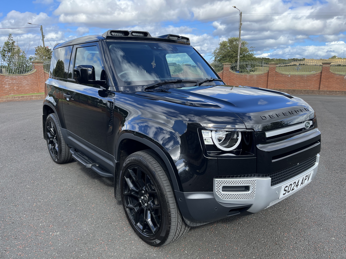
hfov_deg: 67.3
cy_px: 130
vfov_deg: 53.1
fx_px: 260
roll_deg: -0.3
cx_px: 173
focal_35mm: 26
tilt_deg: -13.0
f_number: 1.6
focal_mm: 5.1
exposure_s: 1/1066
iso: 50
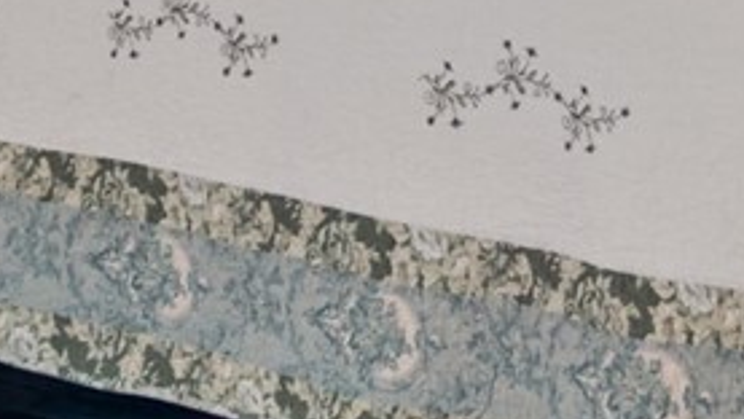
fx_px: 3039
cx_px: 1441
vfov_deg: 7.4
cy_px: -537
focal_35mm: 154
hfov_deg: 12.5
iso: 250
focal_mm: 24
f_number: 2.8
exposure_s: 1/10
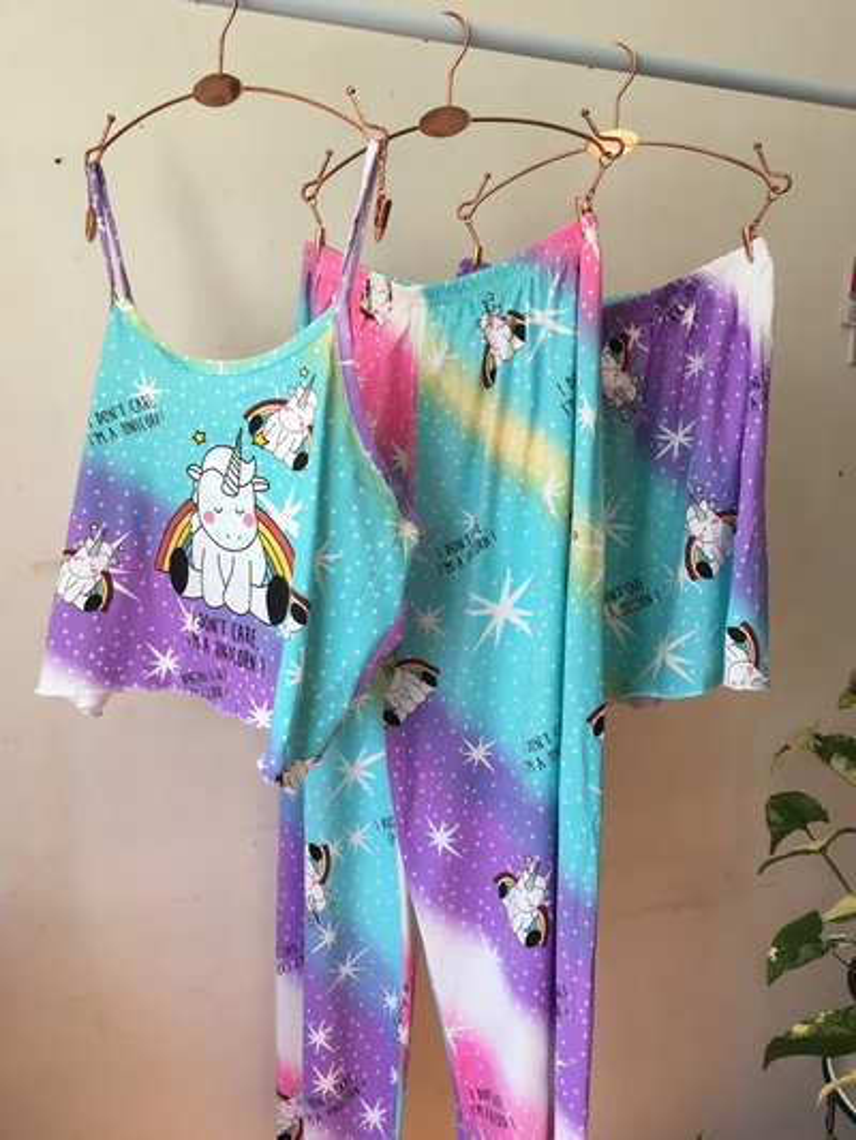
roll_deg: -2.1
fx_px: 956
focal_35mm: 29
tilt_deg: -7.4
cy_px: 570
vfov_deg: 61.6
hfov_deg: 48.2
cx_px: 428
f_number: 2.2
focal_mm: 4.15
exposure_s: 1/33
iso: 25
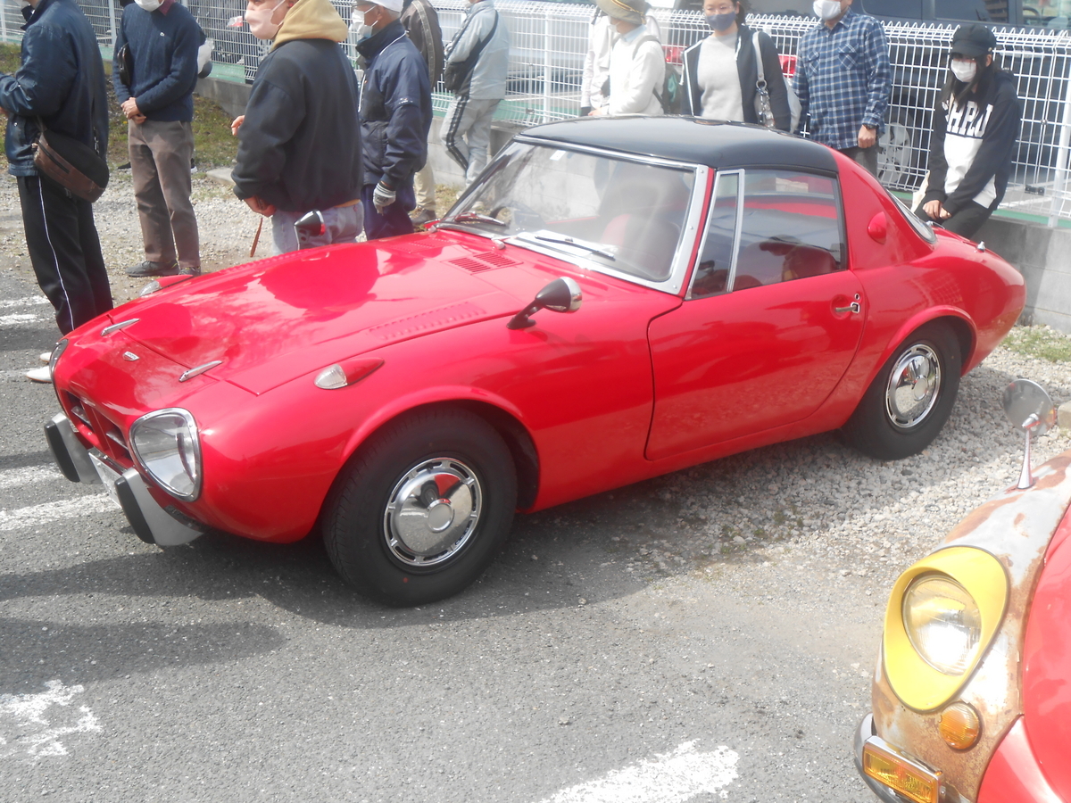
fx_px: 1361
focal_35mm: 44
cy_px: 402
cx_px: 536
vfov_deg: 32.9
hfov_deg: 42.9
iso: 80
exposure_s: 1/250
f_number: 4.5
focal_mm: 7.8
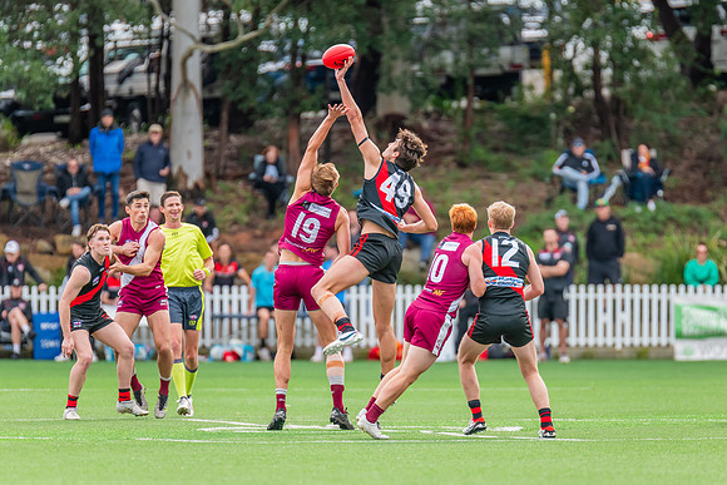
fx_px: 8633
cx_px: 399
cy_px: 229
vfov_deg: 3.2
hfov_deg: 4.8
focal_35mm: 427
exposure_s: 1/1250
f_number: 4.5
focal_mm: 380
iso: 800
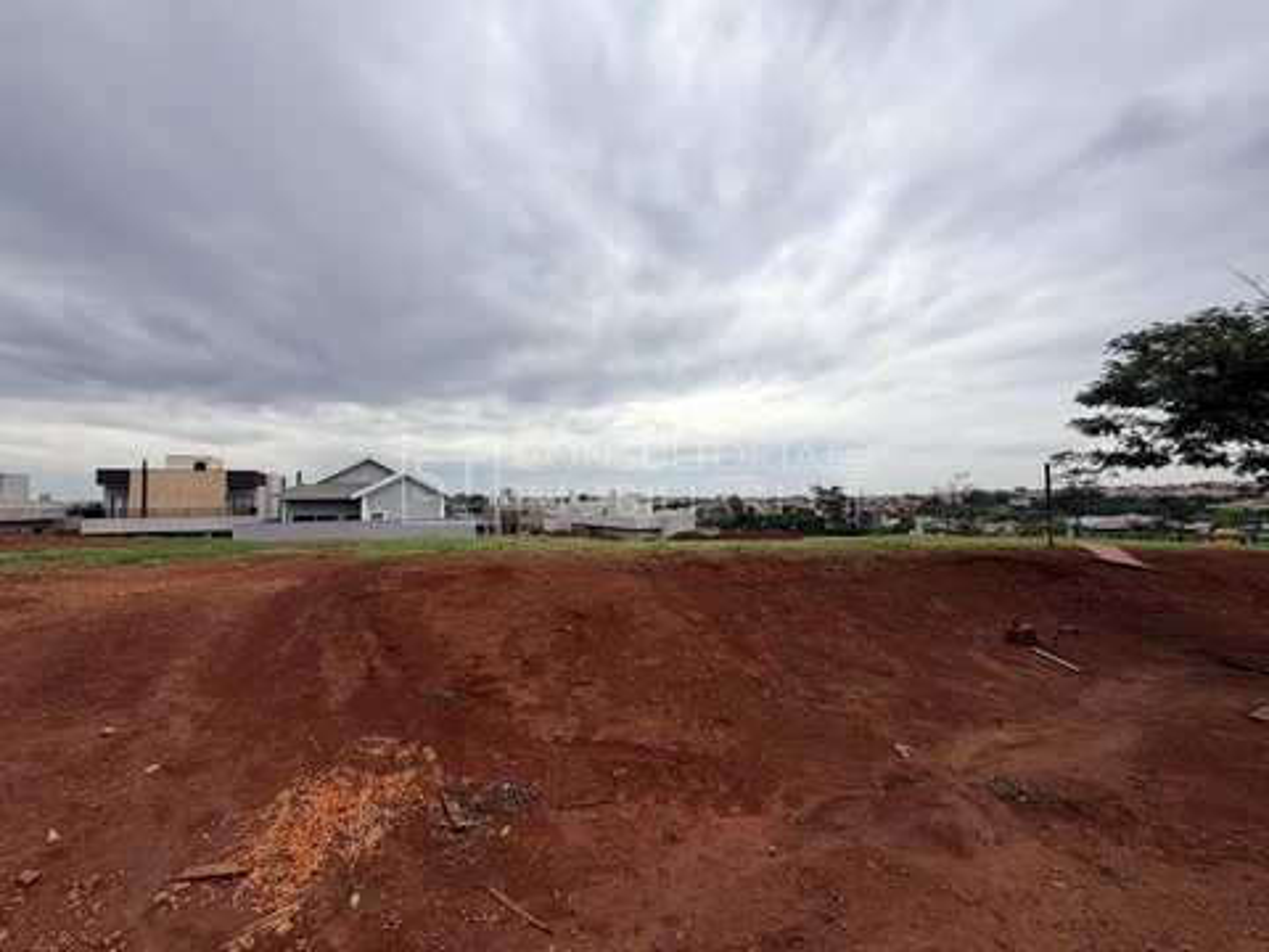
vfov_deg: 85.7
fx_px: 513
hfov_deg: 102.1
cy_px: 476
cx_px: 634
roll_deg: +0.8
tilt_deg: +2.3
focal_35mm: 14
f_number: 2.2
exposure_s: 1/770
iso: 32
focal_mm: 2.22
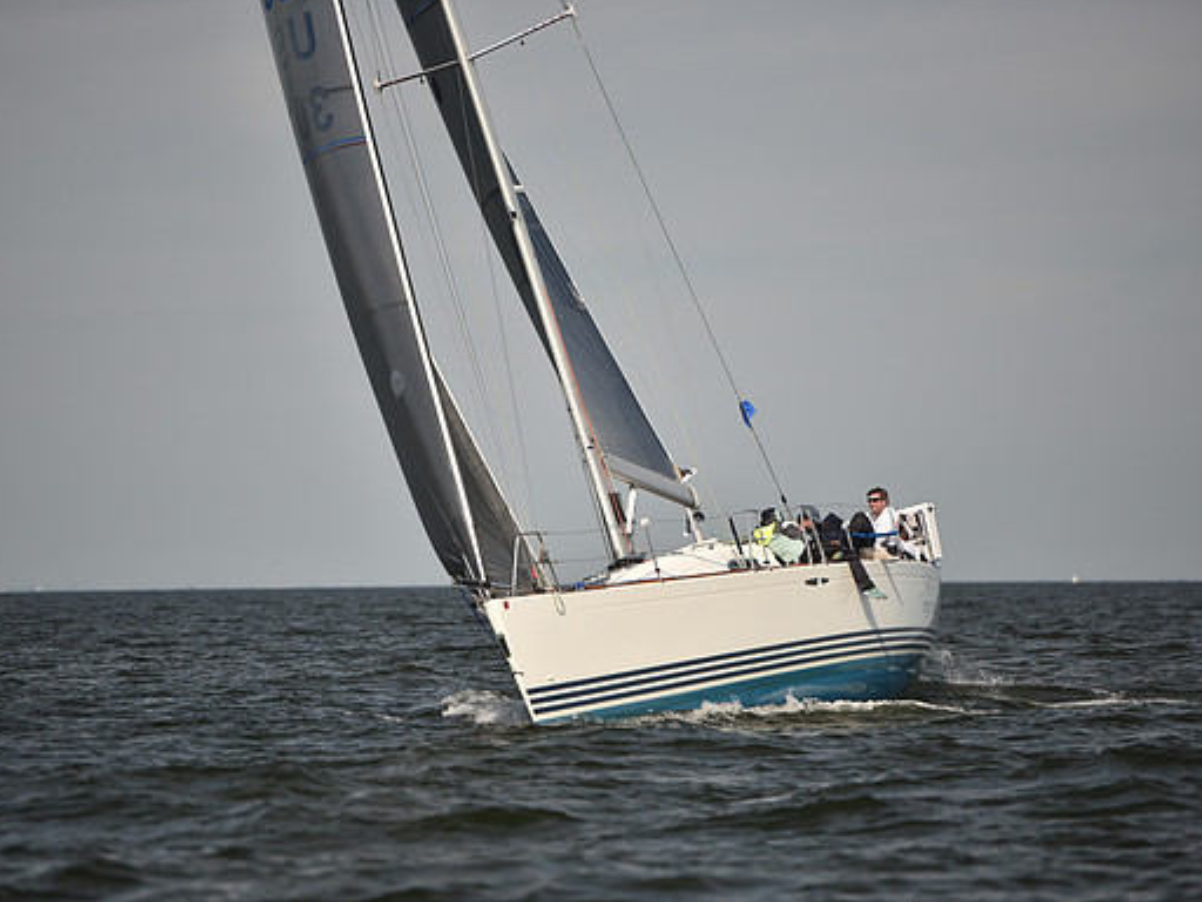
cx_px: 589
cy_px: 450
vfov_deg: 6.8
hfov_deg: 9.1
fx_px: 7570
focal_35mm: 218
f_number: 3.2
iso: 250
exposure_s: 1/2500
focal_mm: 200
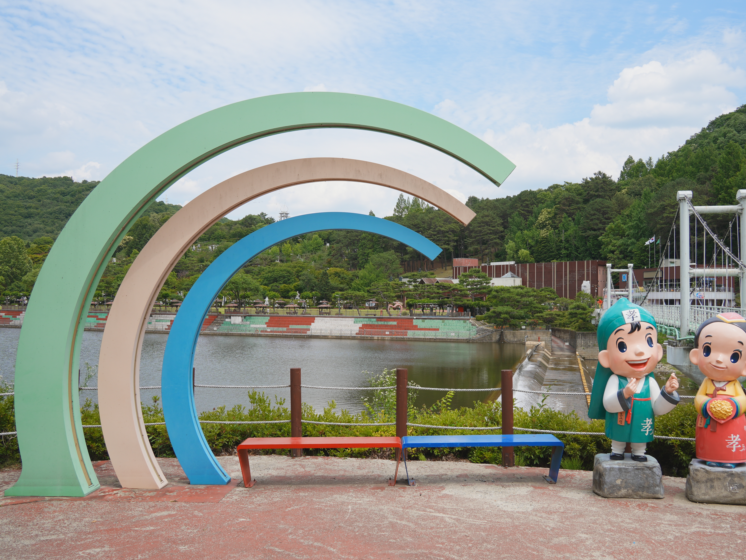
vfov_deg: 45.4
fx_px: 668
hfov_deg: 58.2
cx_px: 414
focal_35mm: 31
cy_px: 284
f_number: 11
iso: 100
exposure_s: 1/250
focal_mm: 28
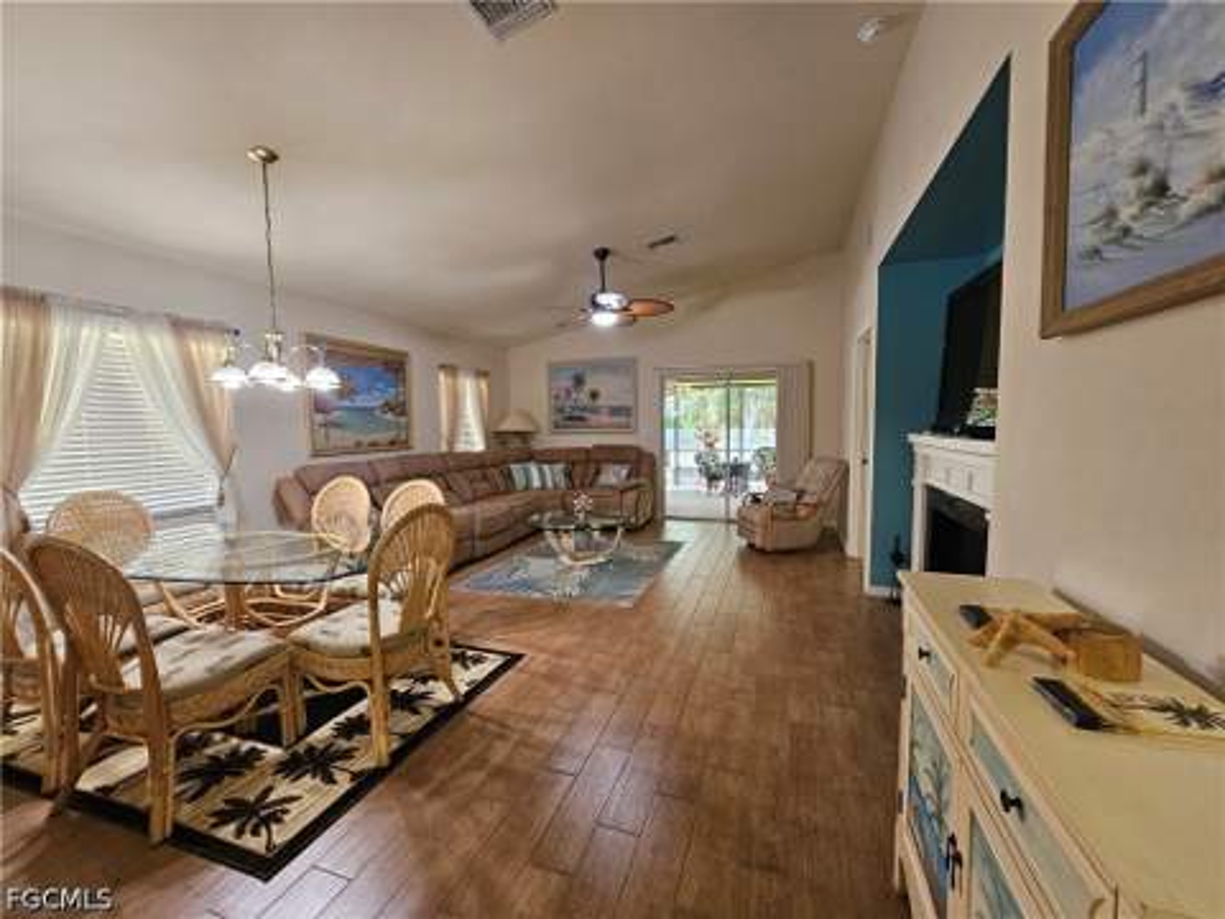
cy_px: 460
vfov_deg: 89.9
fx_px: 460
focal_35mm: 13
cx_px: 612
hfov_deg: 106.2
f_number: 2.2
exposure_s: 1/40
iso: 320
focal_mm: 2.2
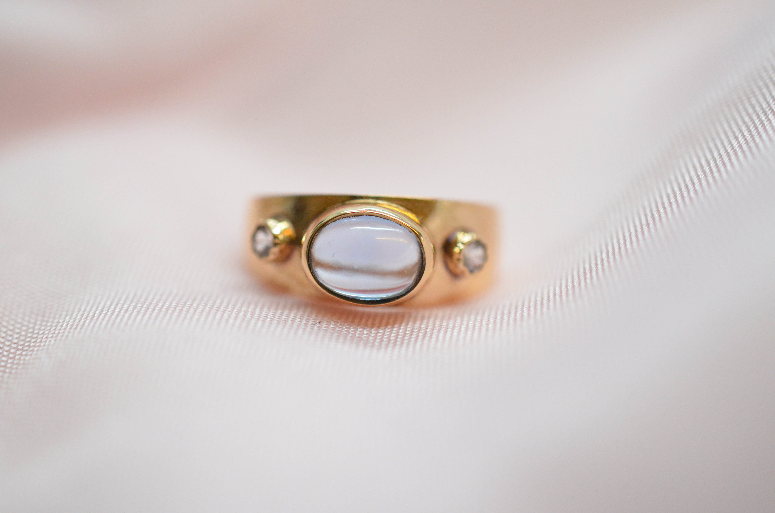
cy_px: 256
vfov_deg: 22.5
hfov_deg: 33.5
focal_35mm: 60
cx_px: 388
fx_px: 1289
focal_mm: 40
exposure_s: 1/2500
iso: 4000
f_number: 4
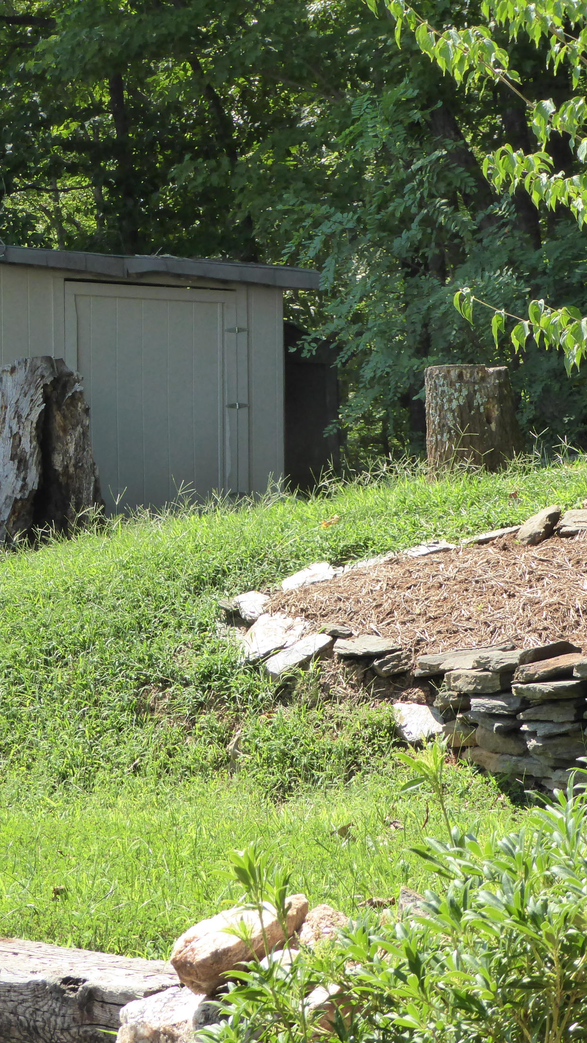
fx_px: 2159
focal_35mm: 78
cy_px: 521
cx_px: 270
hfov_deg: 15.5
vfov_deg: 27.2
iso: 200
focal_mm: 9
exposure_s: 1/320
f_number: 4.1
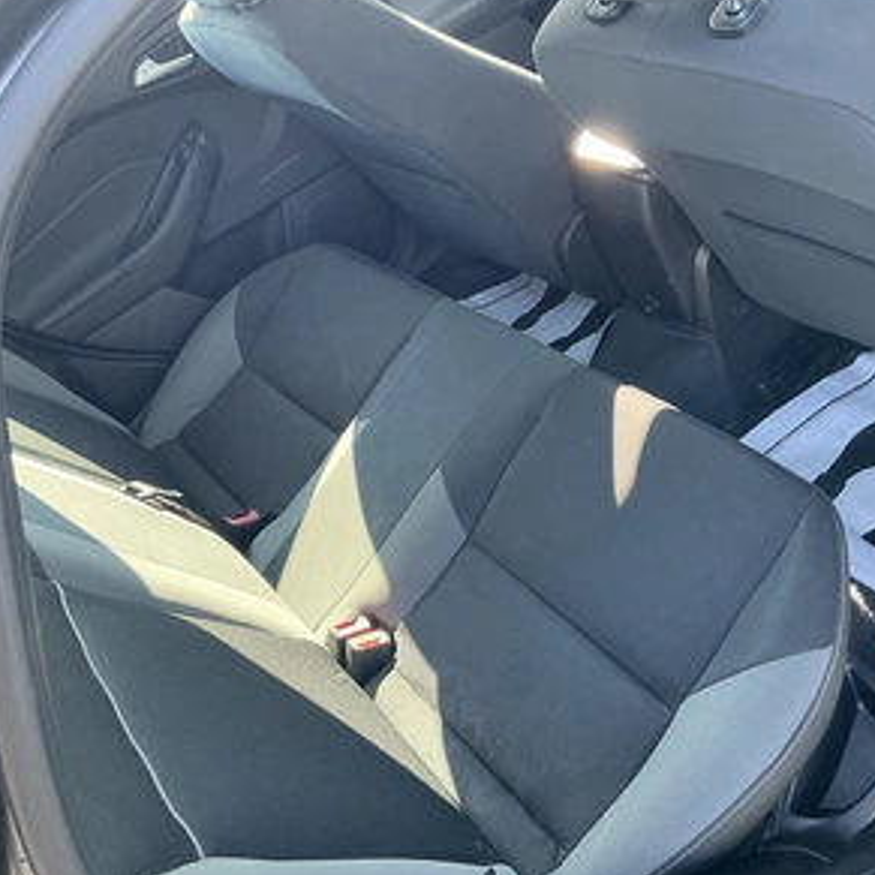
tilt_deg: -41.1
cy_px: 430
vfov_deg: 48.4
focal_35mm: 34
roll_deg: +29.7
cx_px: 496
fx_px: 972
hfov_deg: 48.3
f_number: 1.8
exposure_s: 1/108
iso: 64
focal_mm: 3
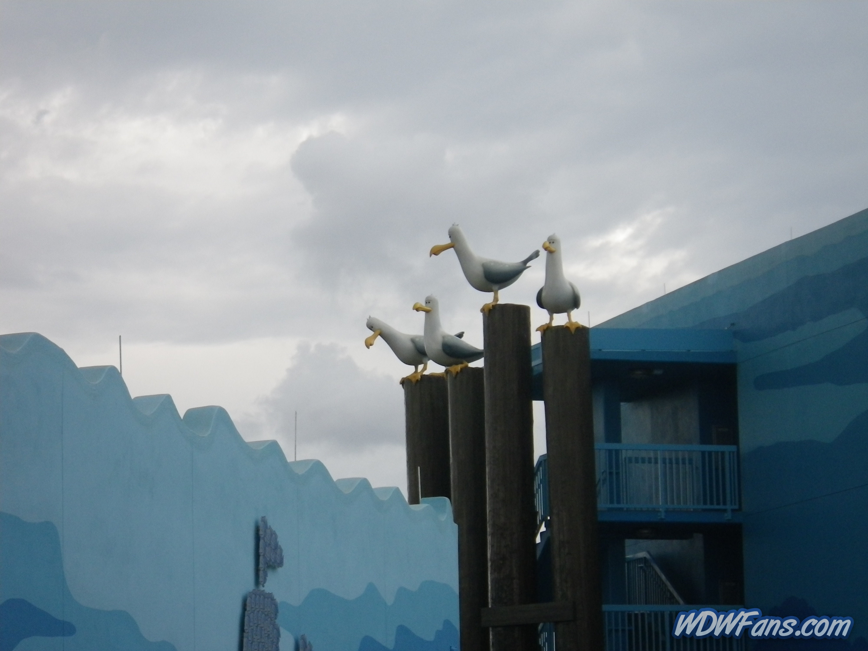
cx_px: 434
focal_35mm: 140
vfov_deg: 10.6
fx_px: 3511
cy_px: 326
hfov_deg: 14.1
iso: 200
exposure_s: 1/250
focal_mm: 25
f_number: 5.5
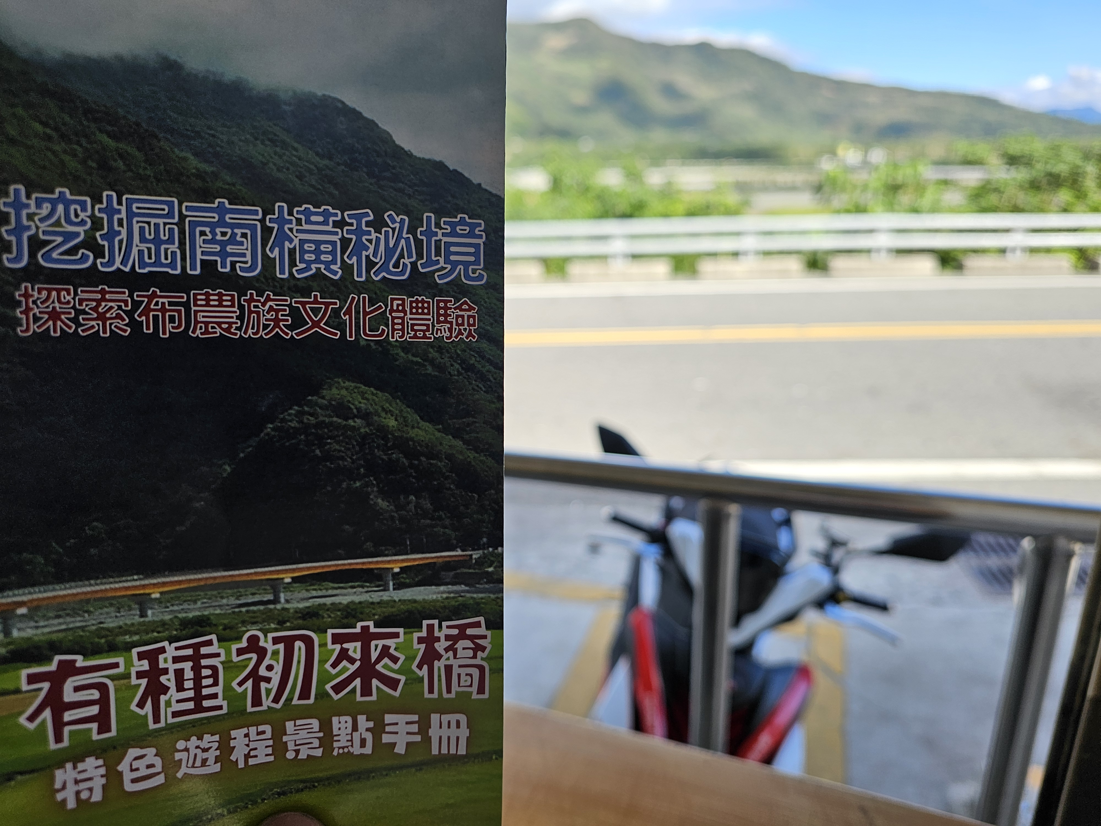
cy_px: 413
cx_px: 550
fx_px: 732
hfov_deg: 73.9
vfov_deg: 58.9
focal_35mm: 23
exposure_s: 1/472
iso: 16
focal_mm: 6.3
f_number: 1.7
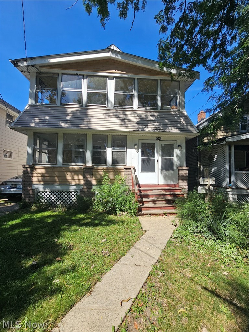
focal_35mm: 13
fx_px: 125
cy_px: 166
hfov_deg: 89.9
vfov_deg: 106.2
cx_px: 124
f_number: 2.2
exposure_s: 1/1517
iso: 50
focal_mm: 2.2
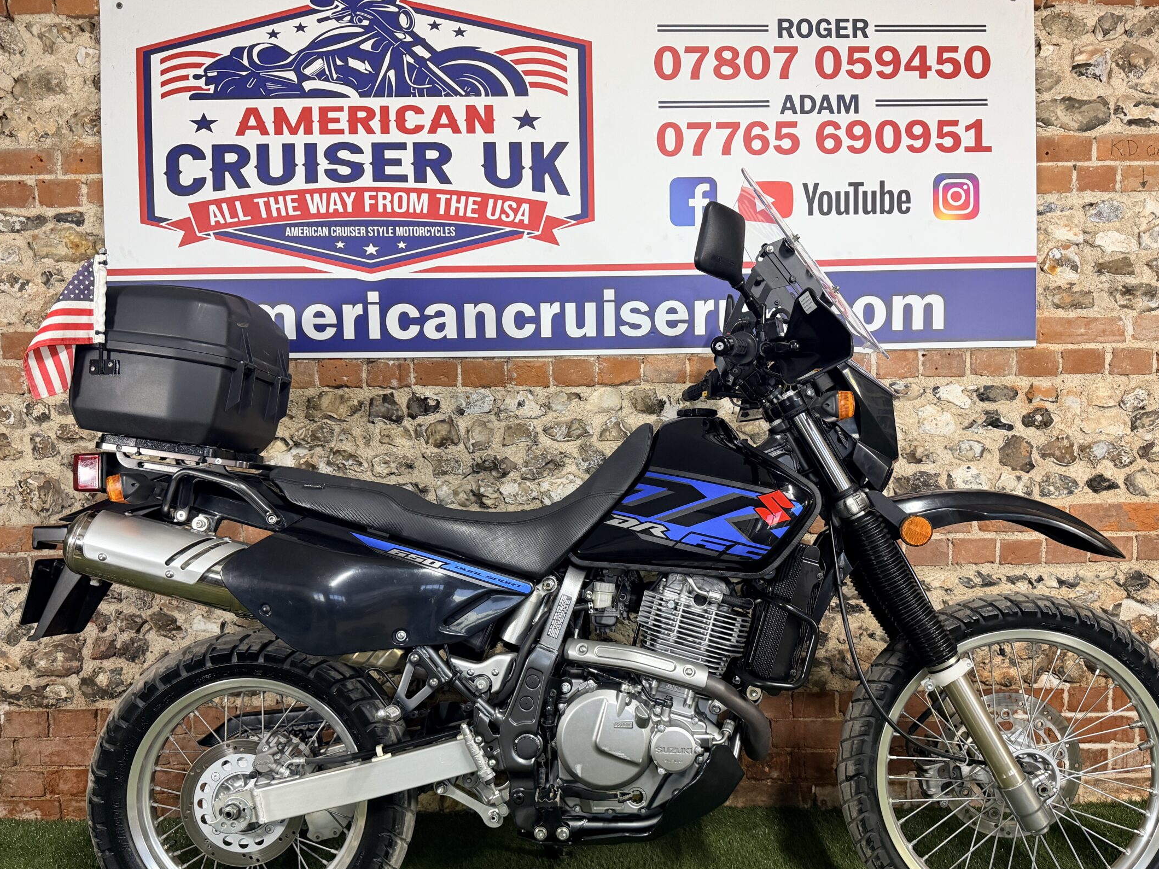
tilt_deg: -2.1
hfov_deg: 61.6
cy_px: 478
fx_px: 971
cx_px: 601
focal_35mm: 29
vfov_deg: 48.2
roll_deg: +1.2
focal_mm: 6.76
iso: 250
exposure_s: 1/50
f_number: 1.78
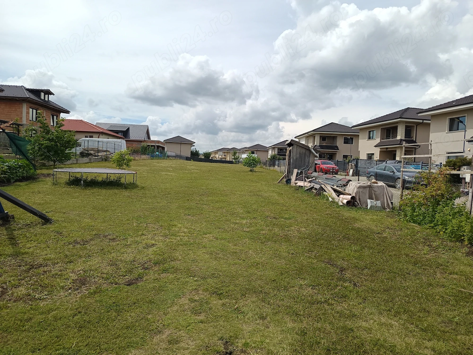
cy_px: 178
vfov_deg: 56.8
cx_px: 236
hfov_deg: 71.6
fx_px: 328
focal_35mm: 24
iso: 51
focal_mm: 5.31
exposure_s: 1/684
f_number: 1.7
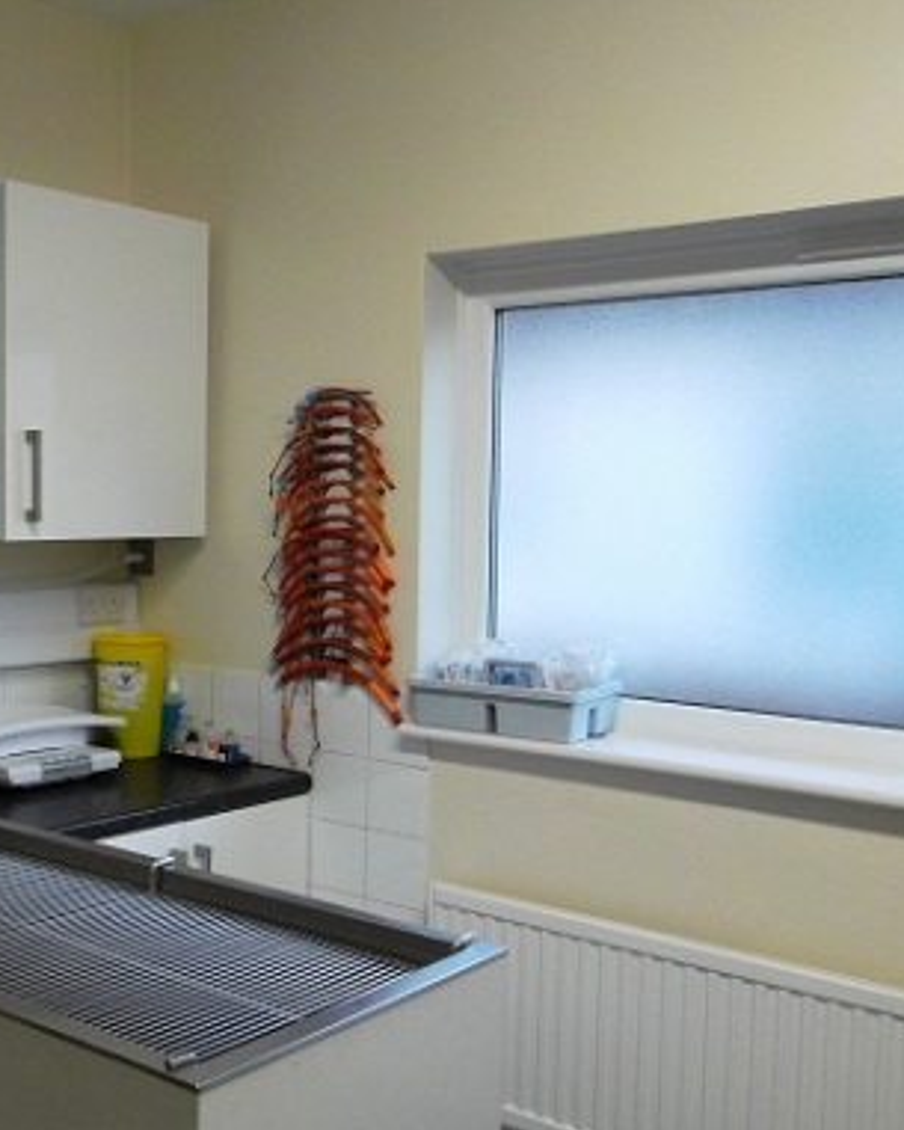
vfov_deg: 43.8
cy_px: 566
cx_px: 163
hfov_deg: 34.4
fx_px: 1404
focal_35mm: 42
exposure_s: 1/45
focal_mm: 5.7
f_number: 3.7
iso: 274
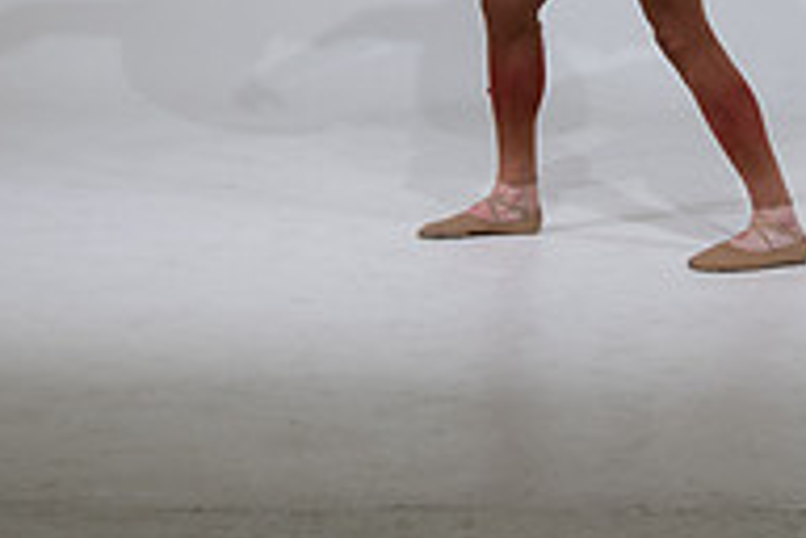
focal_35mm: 133
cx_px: 634
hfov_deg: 15.3
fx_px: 2977
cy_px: -242
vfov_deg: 10.0
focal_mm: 44
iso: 400
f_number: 4
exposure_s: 1/250
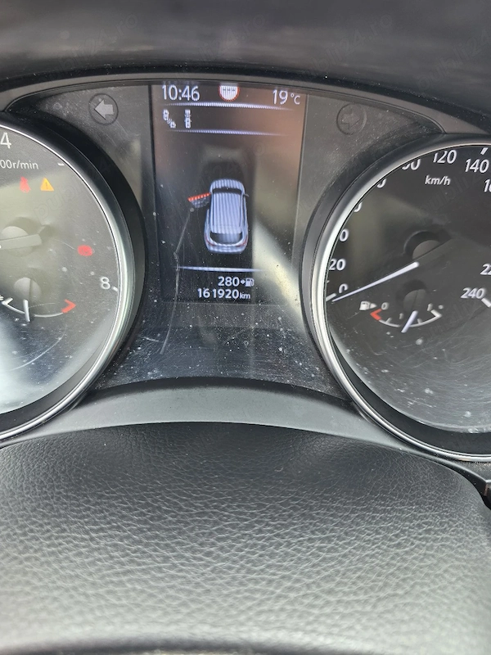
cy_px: 328
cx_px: 246
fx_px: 435
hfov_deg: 58.9
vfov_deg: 73.9
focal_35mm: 23
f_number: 1.7
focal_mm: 6.3
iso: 50
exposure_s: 1/55.6
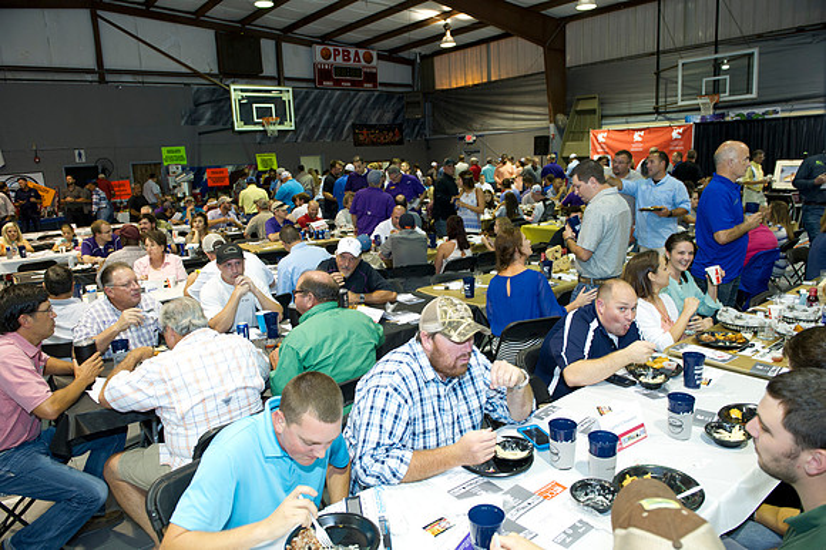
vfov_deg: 53.1
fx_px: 550
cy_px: 275
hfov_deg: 73.8
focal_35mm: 24
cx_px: 413
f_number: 4.5
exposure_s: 1/50
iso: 1250
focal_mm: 24
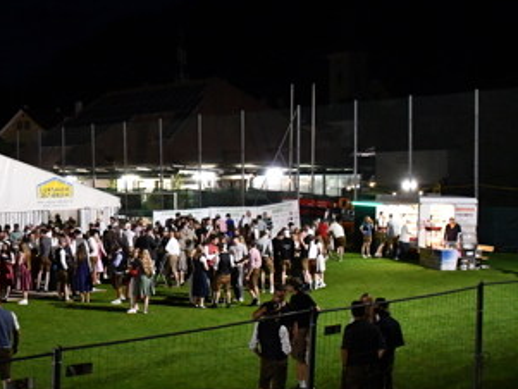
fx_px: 883
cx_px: 38
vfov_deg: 24.8
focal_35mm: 59
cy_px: 206
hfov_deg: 31.0
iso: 8000
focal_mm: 22
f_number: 3.5
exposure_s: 1/60
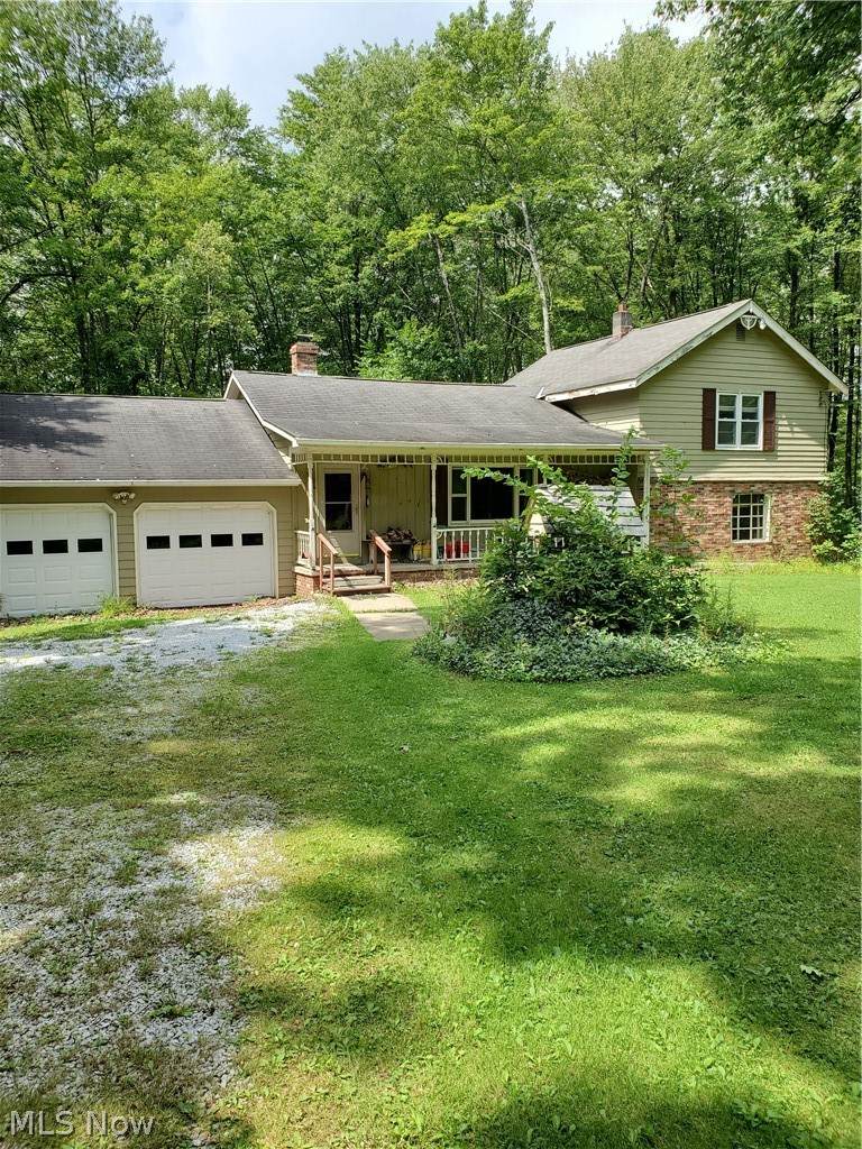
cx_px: 431
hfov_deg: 53.1
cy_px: 574
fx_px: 863
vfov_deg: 67.3
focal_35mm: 26
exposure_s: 1/758
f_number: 2.4
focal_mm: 4.3
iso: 50
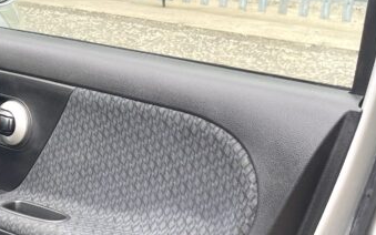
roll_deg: -2.1
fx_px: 820
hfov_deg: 21.8
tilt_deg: -13.0
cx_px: -176
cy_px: 49
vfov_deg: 16.2
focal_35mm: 80
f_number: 1.6
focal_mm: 5.1
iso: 32
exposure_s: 1/359
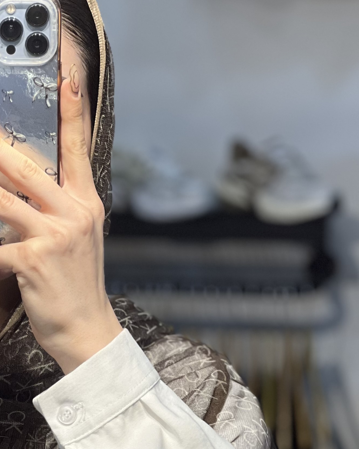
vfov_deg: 10.5
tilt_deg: -9.4
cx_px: -21
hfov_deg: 8.4
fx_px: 2430
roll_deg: +0.1
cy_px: 421
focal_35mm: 183
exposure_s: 1/100
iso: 80
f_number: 2.8
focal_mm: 9
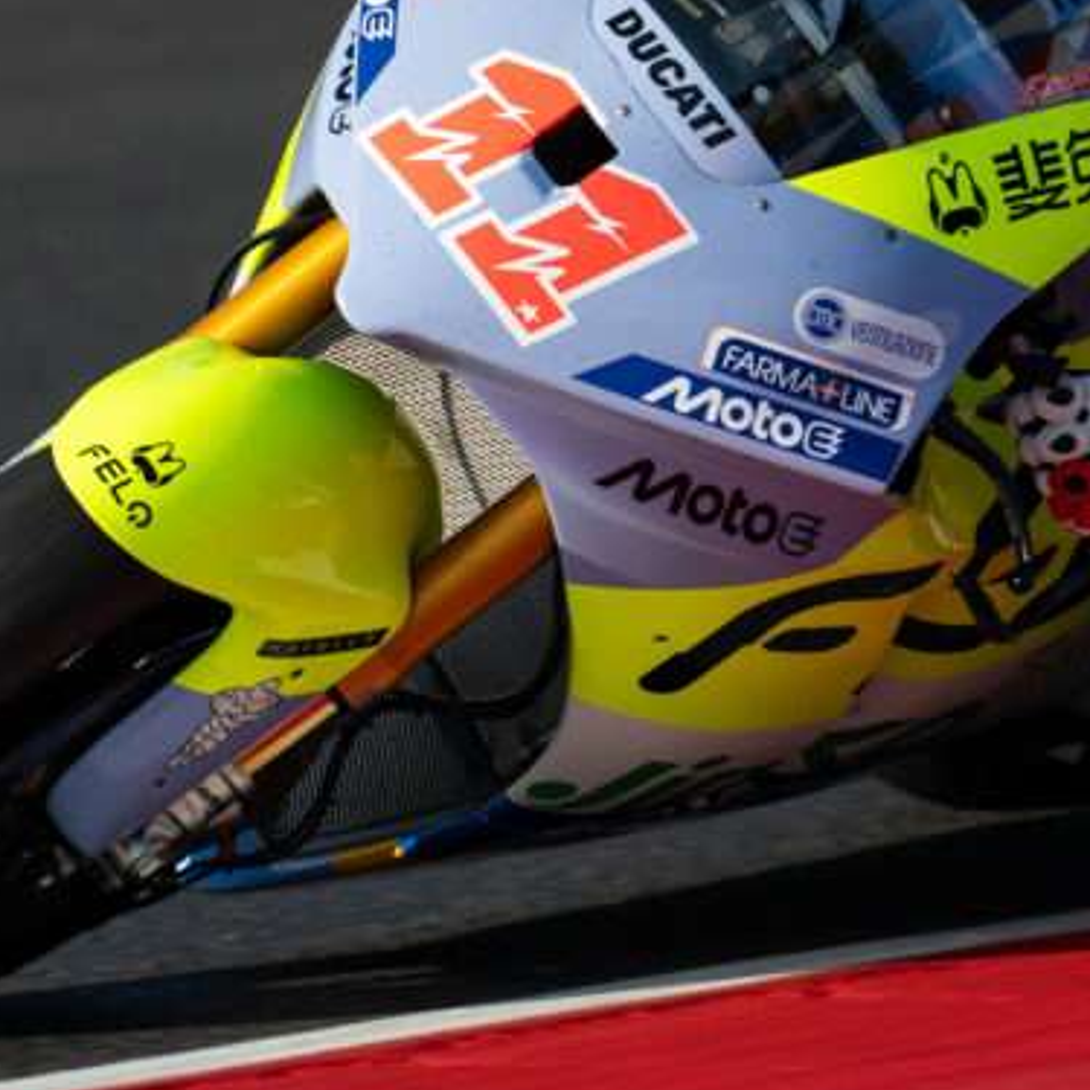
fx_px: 36409
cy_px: 316
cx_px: 572
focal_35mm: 1022
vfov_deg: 1.7
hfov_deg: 1.7
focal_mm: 400
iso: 160
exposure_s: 1/1600
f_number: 5
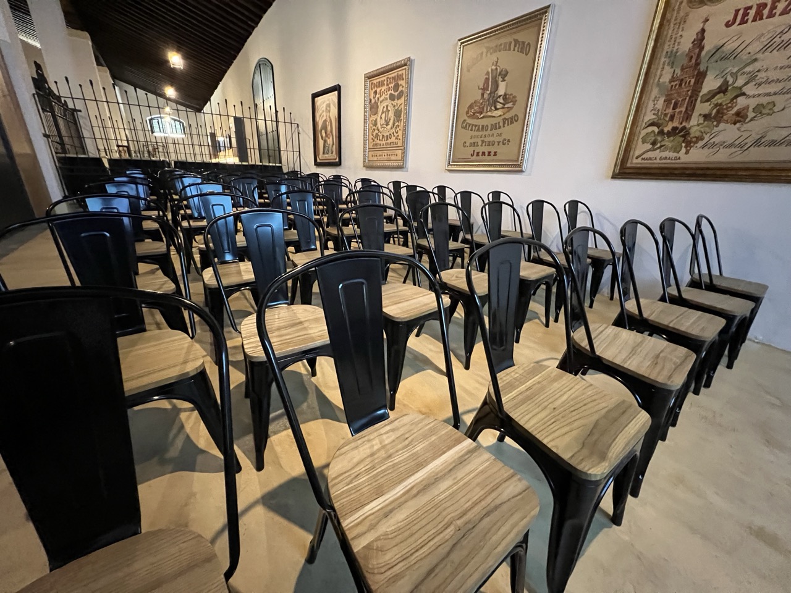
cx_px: 396
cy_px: 296
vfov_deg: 89.9
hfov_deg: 106.2
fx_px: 297
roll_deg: -2.2
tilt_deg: -21.3
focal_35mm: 13
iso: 1250
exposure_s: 1/34
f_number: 1.8
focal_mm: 1.57
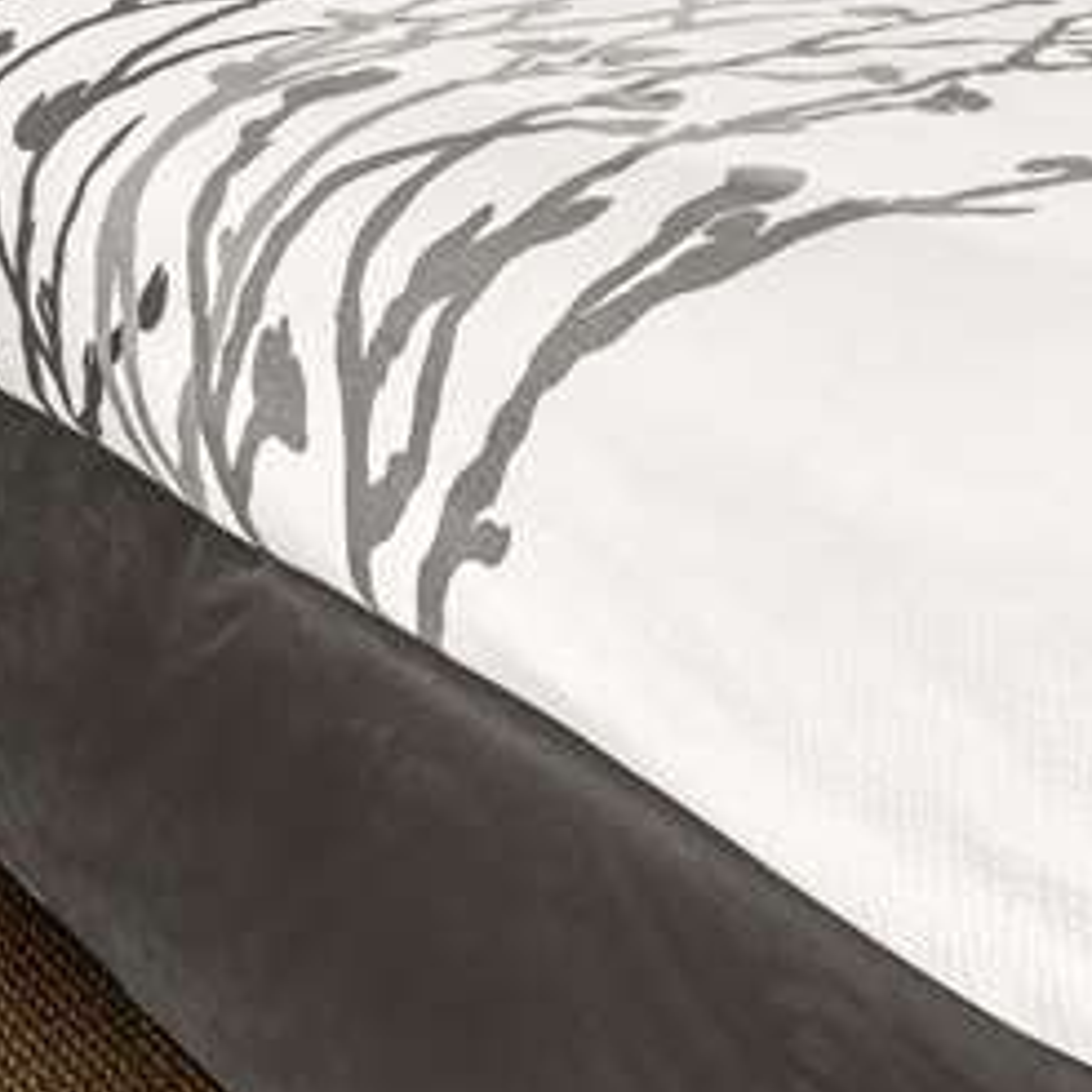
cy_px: -253
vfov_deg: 27.8
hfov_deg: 30.9
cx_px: 961
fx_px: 1892
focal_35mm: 53
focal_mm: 10
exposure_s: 1/2.5
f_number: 7.1
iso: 400
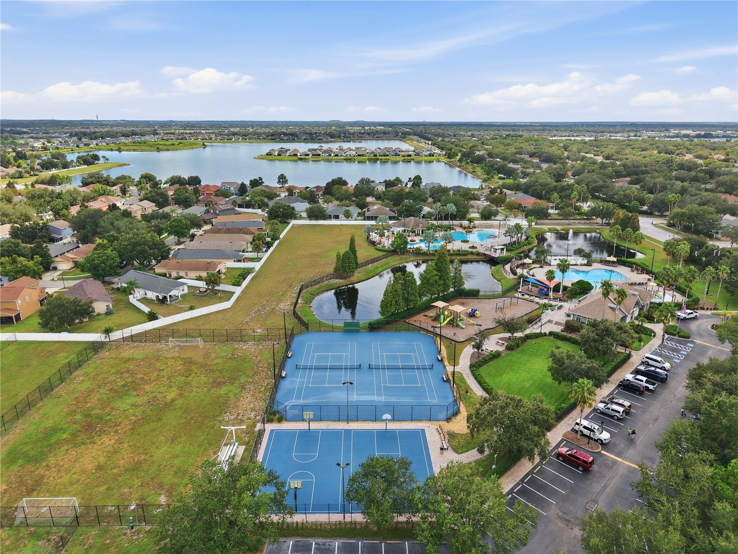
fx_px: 512
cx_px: 369
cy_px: 277
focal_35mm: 24
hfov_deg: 71.6
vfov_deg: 56.8
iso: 270
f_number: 1.8
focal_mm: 8.7
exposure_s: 1/5000
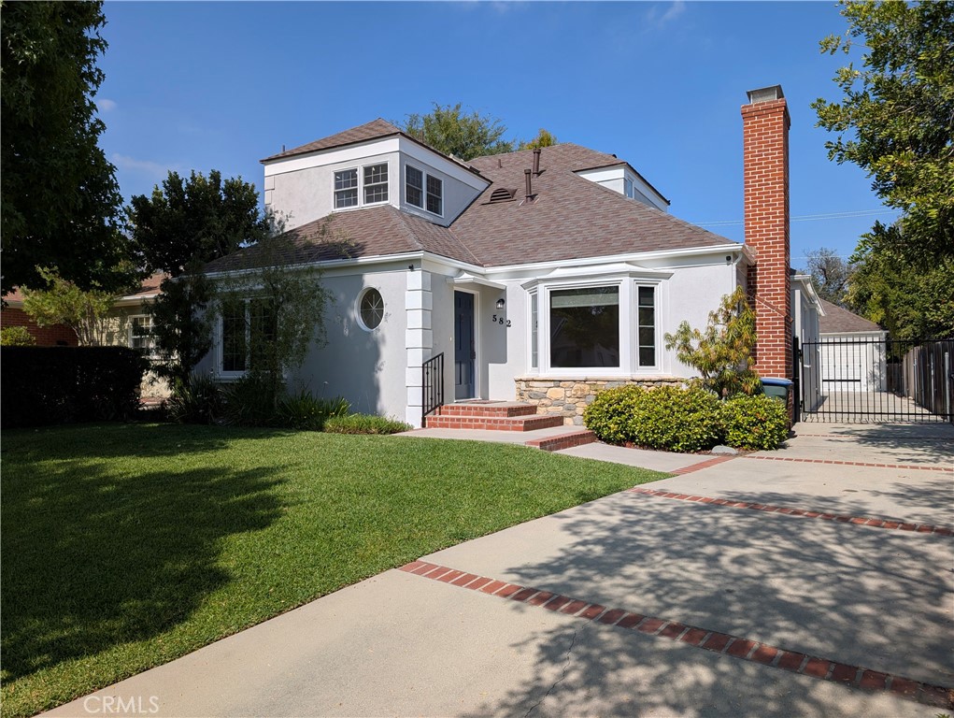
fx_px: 662
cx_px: 477
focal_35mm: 24
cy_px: 359
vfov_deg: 56.9
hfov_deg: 71.5
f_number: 1.68
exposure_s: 1/2008
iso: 19
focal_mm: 6.9
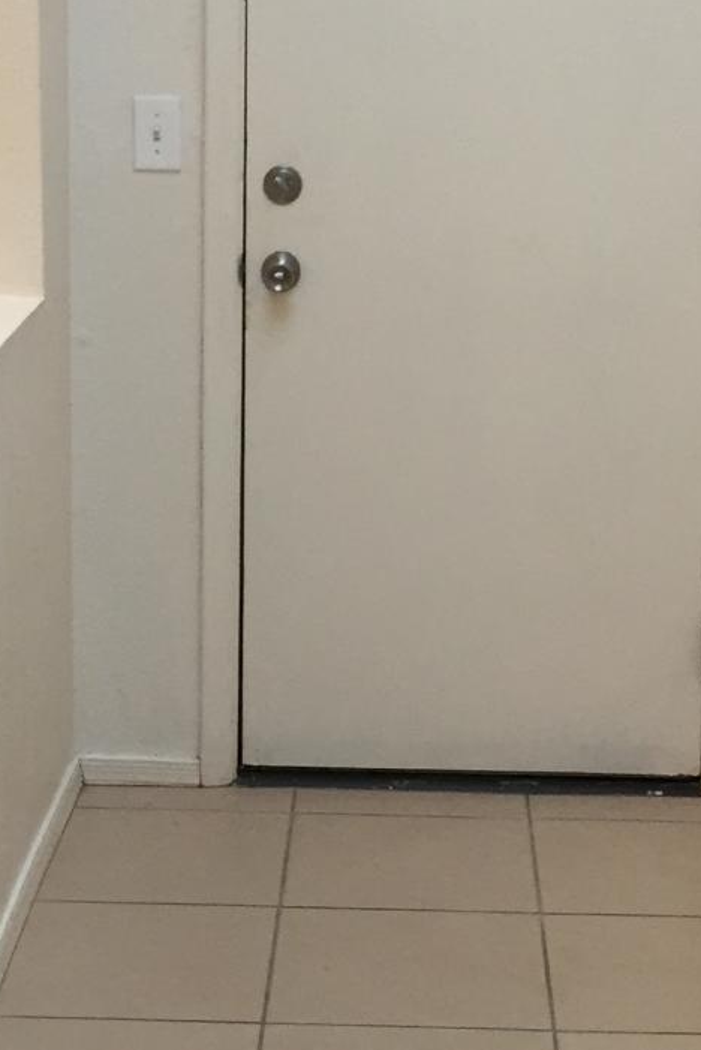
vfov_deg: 23.5
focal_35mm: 86
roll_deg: -0.2
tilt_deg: -10.4
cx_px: 418
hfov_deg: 15.9
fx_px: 2509
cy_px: 365
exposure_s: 1/30
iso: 40
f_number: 2.2
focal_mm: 4.15
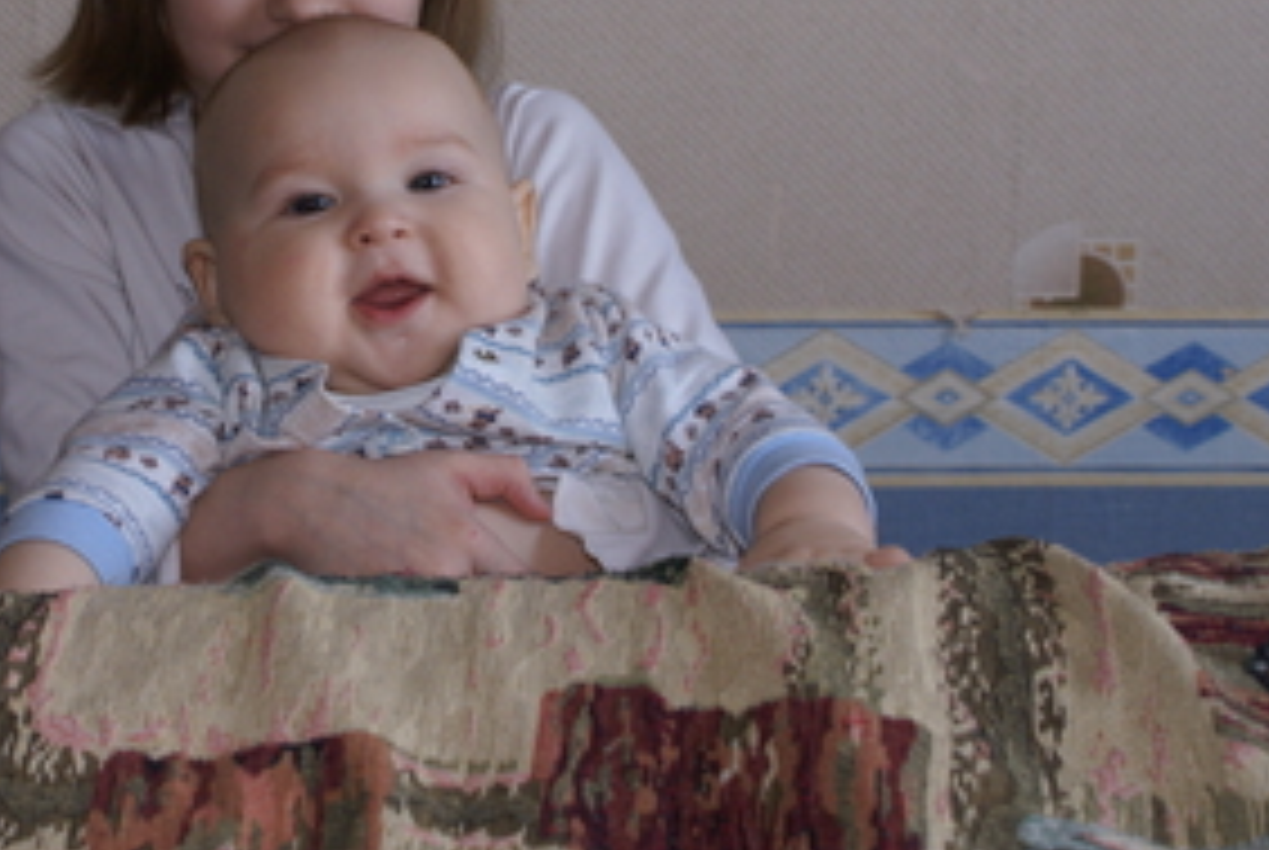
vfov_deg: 16.3
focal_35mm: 84
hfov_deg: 24.0
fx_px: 2958
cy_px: 196
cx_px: 346
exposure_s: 1/60
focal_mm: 35
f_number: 5.6
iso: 400
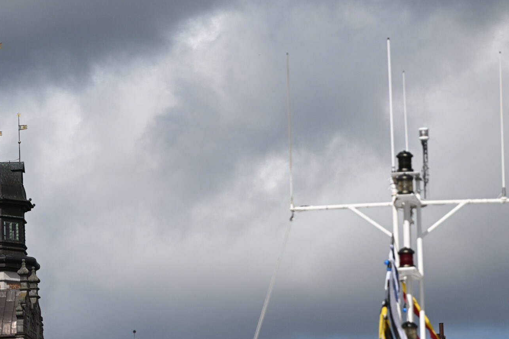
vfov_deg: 5.8
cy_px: 303
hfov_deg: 8.7
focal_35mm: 237
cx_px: 165
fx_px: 3351
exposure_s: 1/8000
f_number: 4
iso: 400
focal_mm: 120
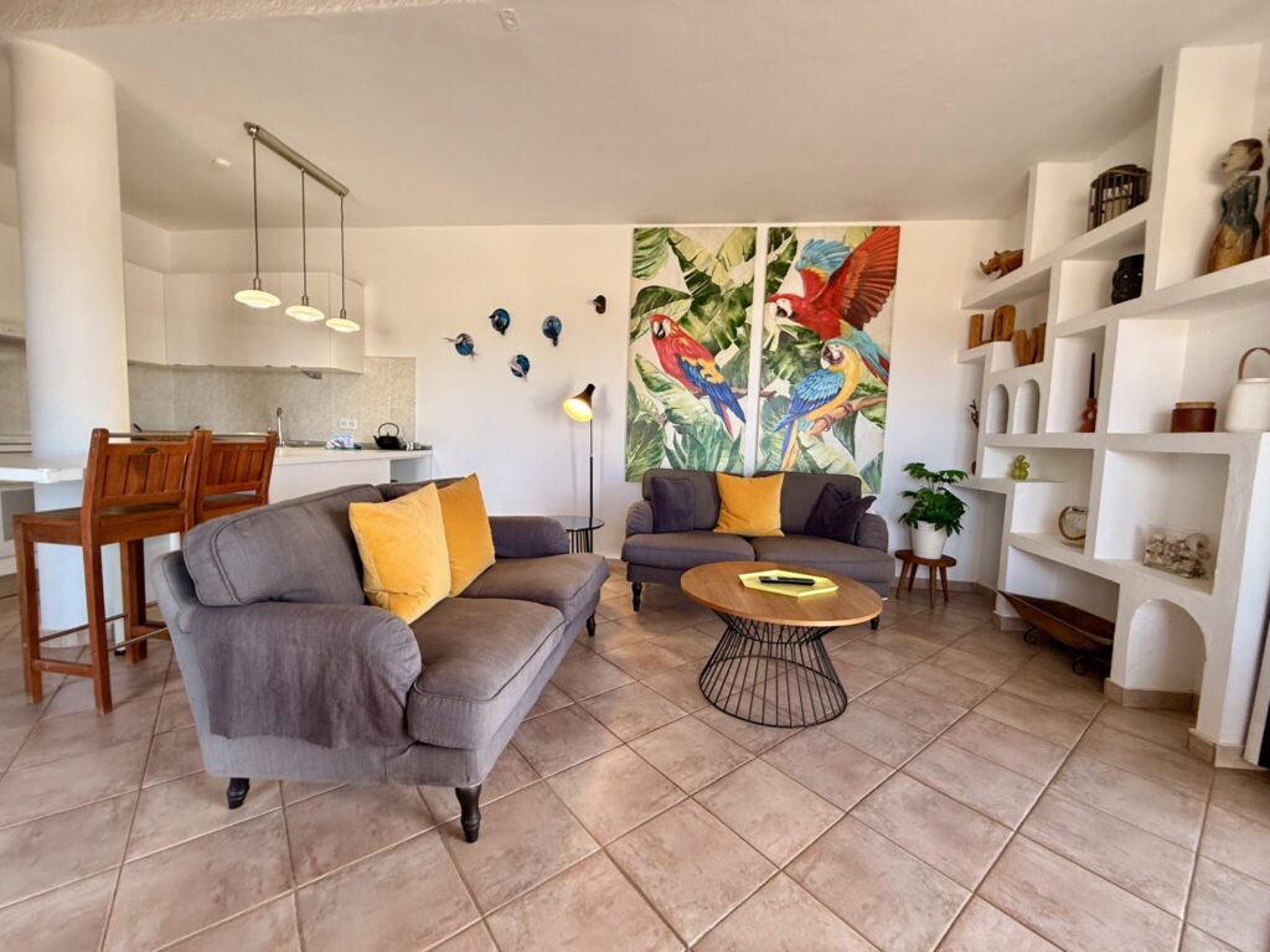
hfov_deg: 102.1
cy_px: 476
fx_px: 514
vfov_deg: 85.7
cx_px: 635
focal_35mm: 14
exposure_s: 1/100
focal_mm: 2.22
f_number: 2.2
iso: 80
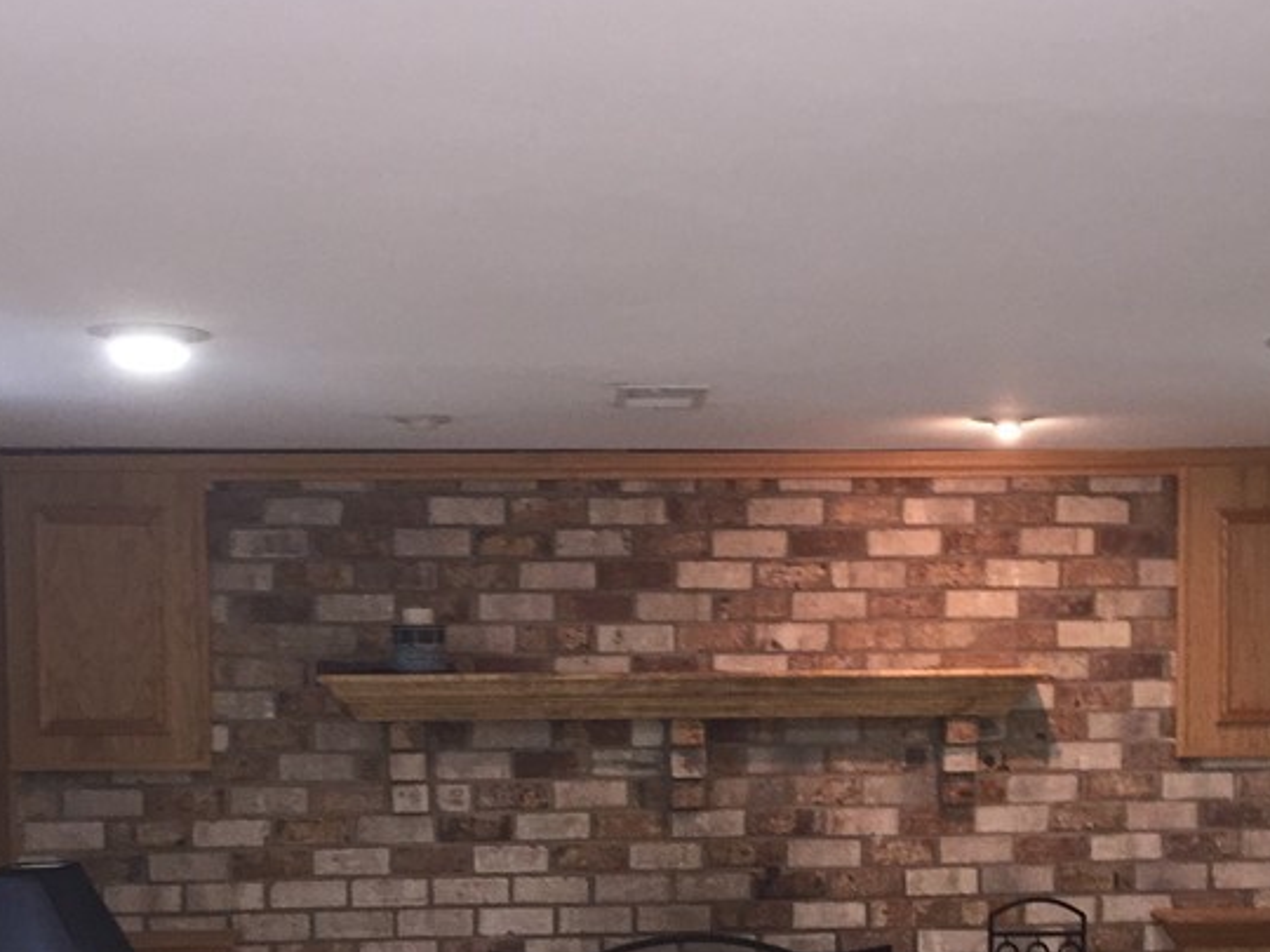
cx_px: 774
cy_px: 795
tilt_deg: -3.6
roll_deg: +0.3
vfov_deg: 26.0
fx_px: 2018
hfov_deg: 34.8
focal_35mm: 55
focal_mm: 4.15
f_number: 2.2
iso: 160
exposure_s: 1/20
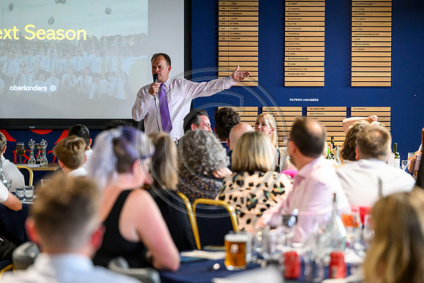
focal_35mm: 120
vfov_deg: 11.4
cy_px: 142
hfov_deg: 17.1
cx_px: 212
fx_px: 1414
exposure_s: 1/160
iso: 5000
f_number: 3.2
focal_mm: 120
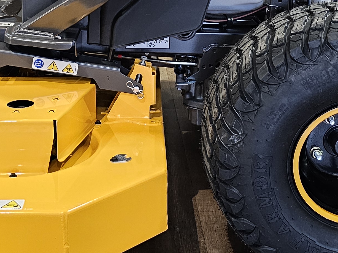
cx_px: 116
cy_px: 1
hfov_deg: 25.9
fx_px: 732
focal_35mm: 75
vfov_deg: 19.1
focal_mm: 6.3
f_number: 1.7
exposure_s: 1/60
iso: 640
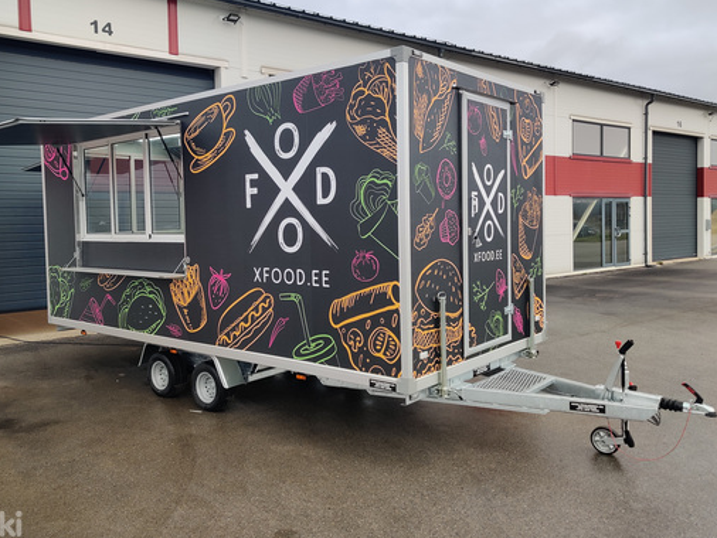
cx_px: 306
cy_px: 255
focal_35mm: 32
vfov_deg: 44.2
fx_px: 663
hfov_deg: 56.6
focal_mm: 4.75
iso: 100
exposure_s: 1/219
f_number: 1.65
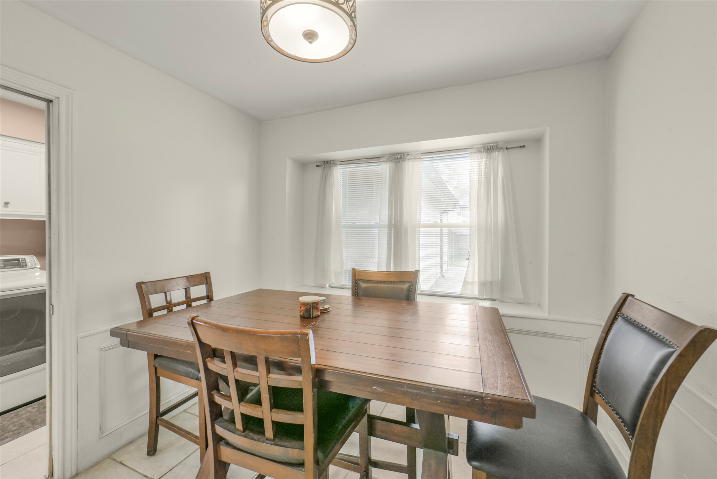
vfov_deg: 81.2
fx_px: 279
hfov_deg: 104.2
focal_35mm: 14
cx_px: 358
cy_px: 240
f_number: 11
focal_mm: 14
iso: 500
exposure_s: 1/10
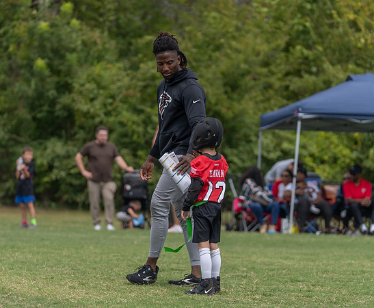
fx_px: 2050
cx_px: 178
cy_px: 151
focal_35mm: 183
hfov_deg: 10.4
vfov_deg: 8.6
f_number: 3.5
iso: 100
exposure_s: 1/2000
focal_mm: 148
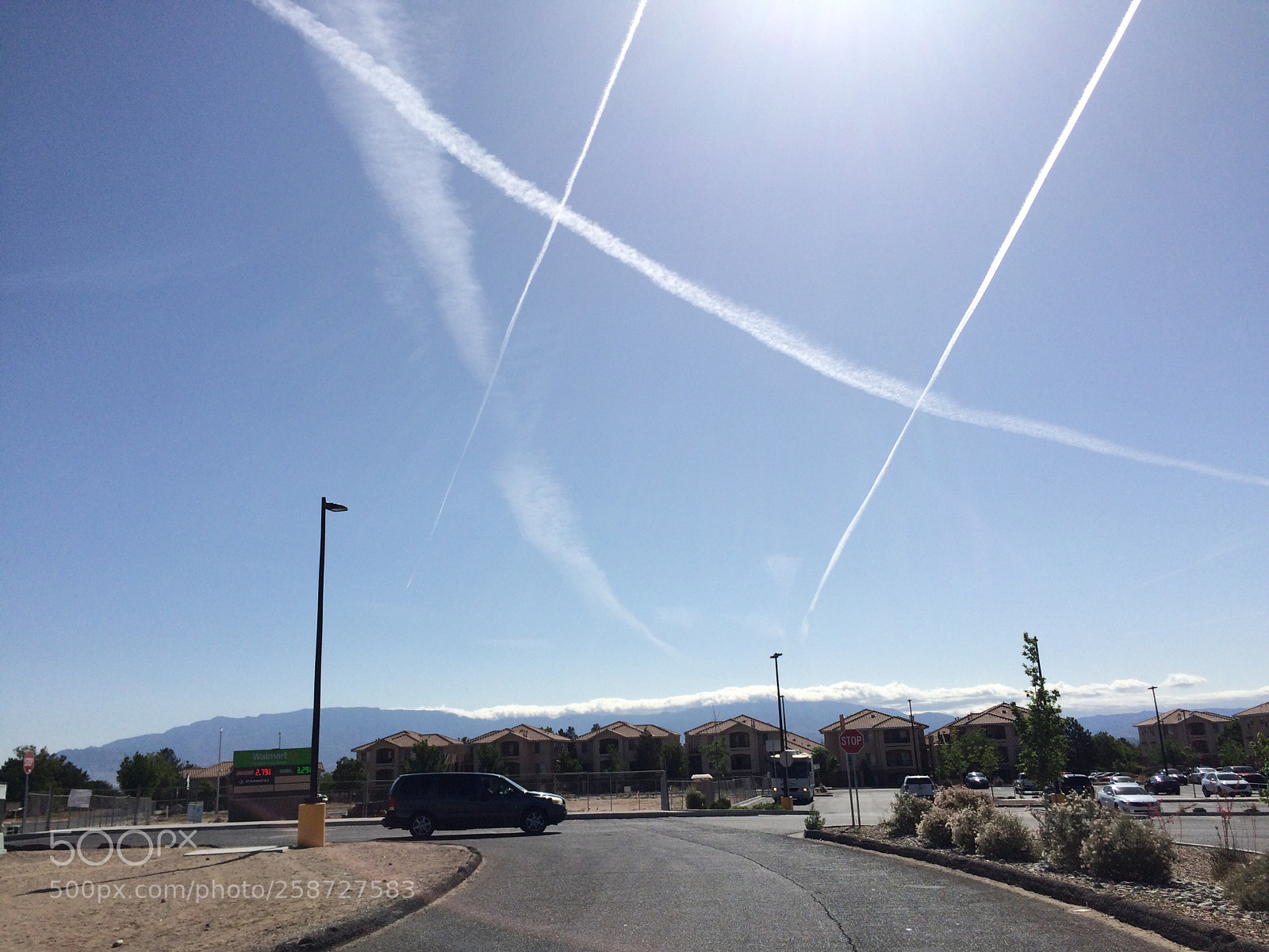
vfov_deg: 48.2
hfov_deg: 61.7
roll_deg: +2.8
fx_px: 1063
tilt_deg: +13.4
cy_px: 476
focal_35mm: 29
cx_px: 634
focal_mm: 4.15
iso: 32
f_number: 2.2
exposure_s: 1/6849
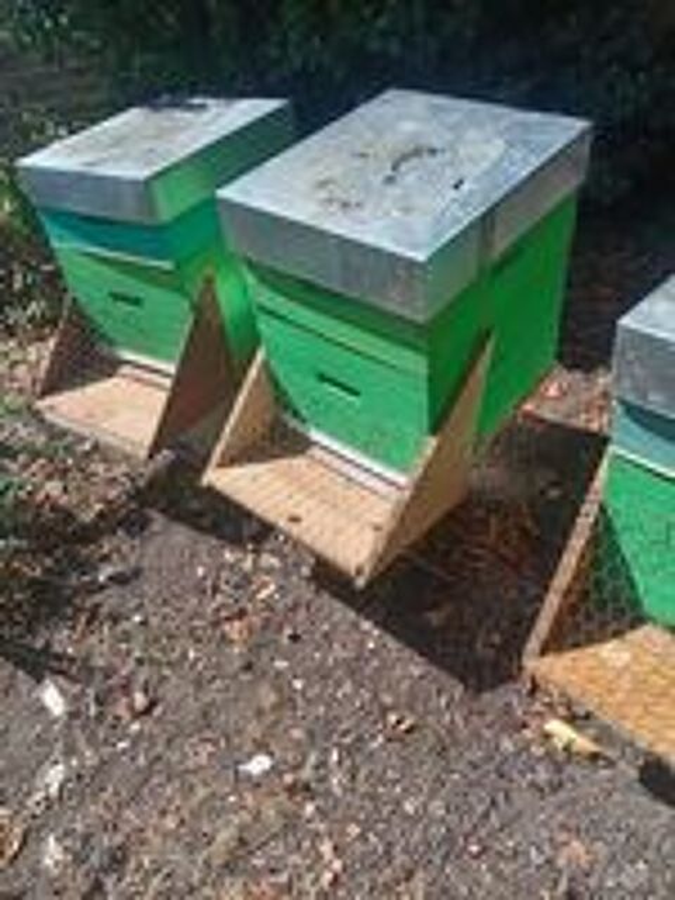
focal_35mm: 26
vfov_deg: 67.3
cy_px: 450
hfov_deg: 53.1
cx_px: 338
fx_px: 676
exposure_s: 1/762
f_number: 1.8
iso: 100
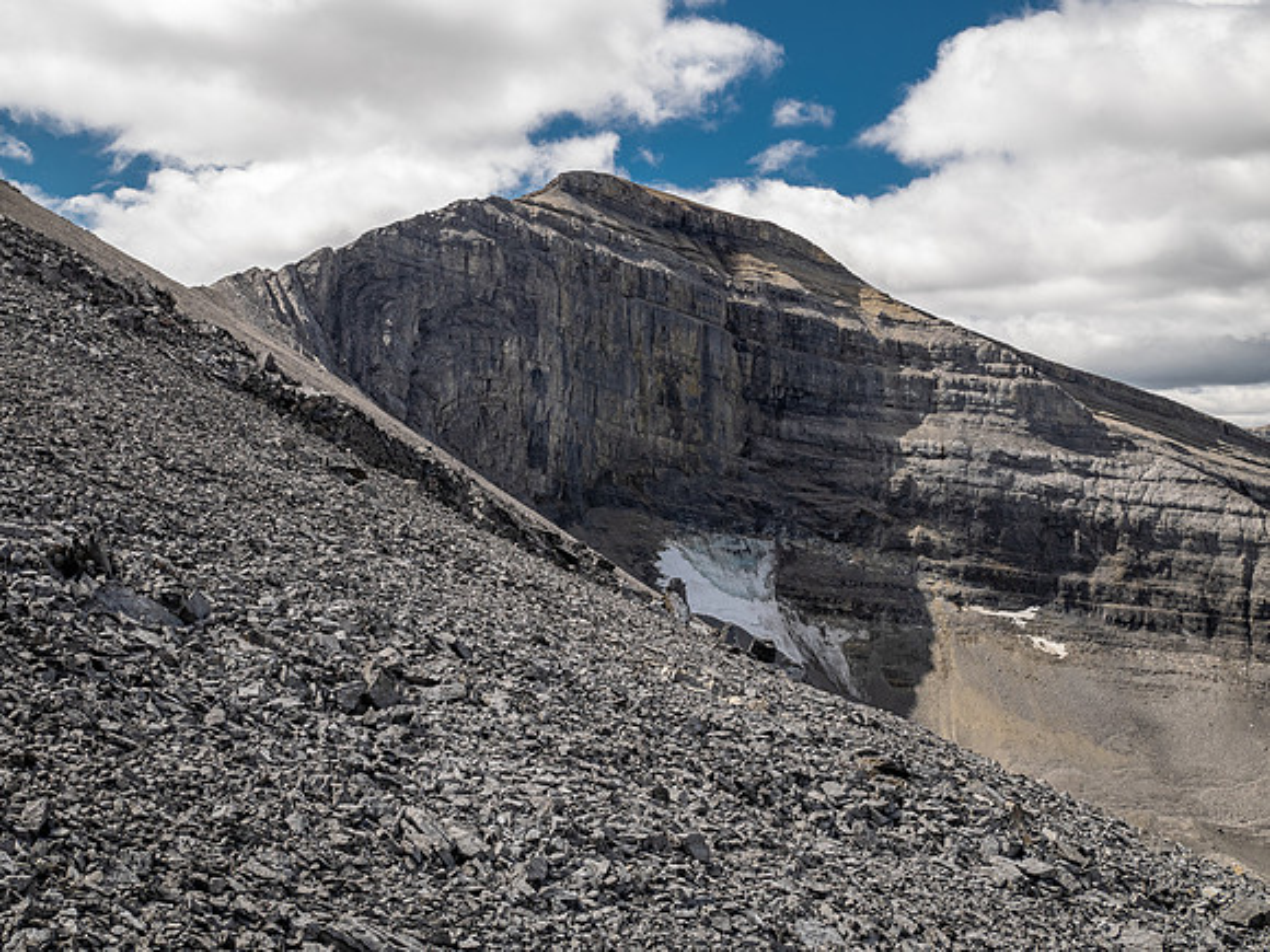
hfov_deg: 42.9
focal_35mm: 44
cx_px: 635
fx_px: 1614
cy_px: 476
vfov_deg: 32.9
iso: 200
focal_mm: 22
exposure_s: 1/125
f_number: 8
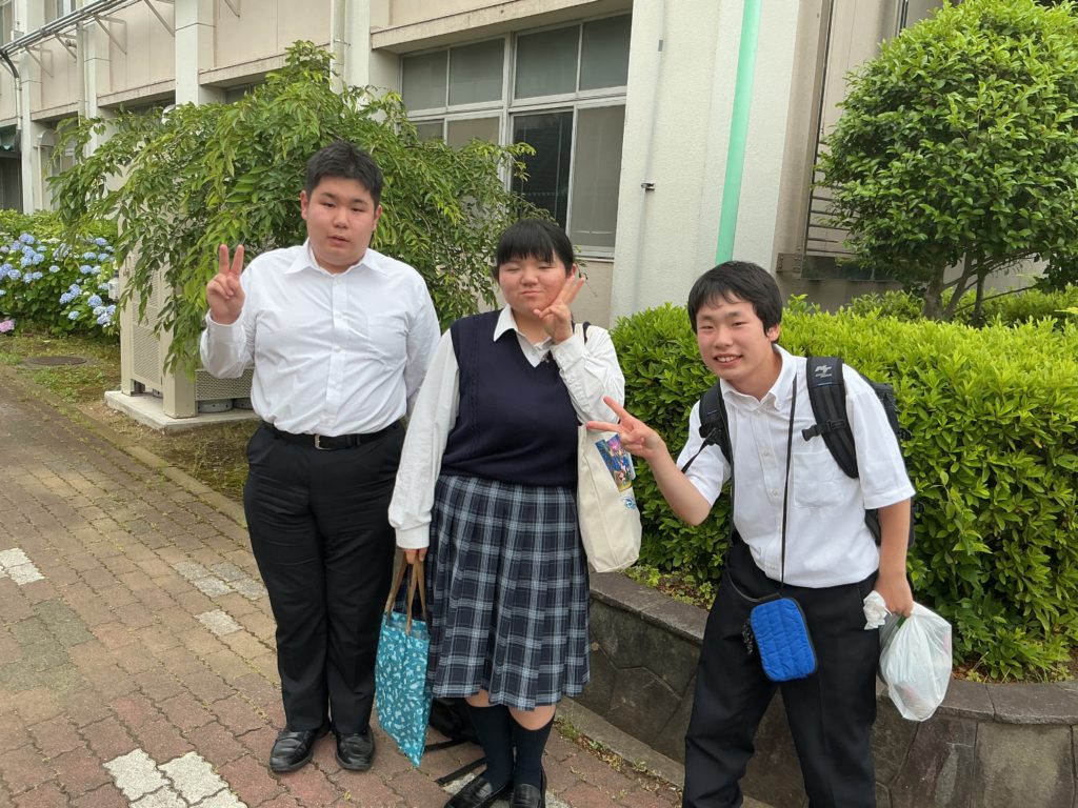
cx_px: 539
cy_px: 404
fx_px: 903
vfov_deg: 48.2
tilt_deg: -10.8
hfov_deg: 61.7
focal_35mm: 29
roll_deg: -2.5
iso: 16
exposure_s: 1/119
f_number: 1.8
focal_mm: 3
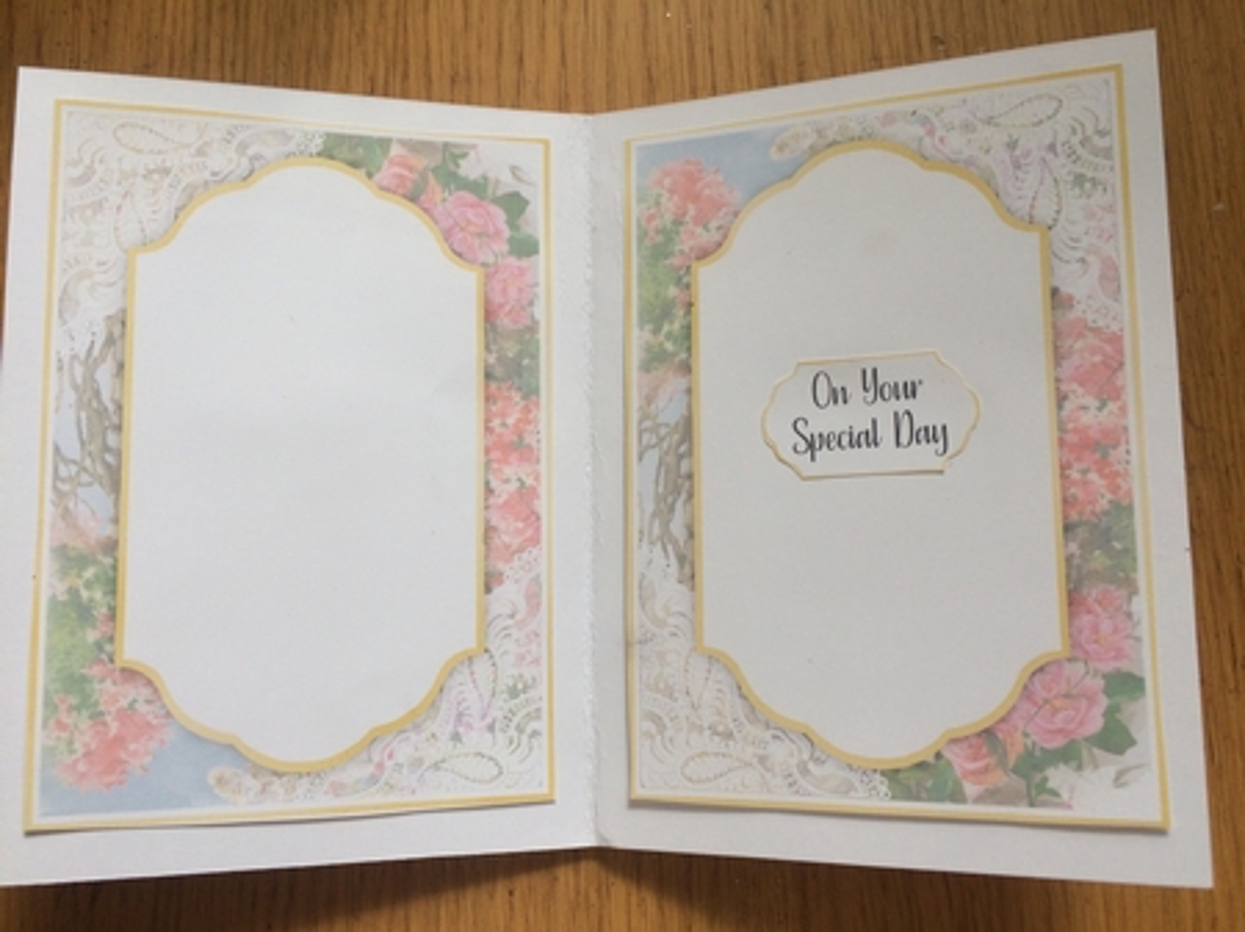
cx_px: 622
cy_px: 466
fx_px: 1042
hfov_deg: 61.7
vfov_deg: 48.2
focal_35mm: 29
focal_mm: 4.15
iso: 50
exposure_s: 1/100
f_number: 2.2
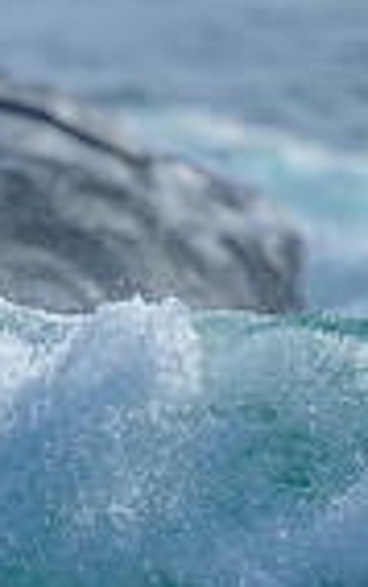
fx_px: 58372
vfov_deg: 0.6
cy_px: 667
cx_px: -32
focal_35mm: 3645
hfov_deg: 0.4
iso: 180
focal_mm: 800
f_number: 6.3
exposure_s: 1/2000
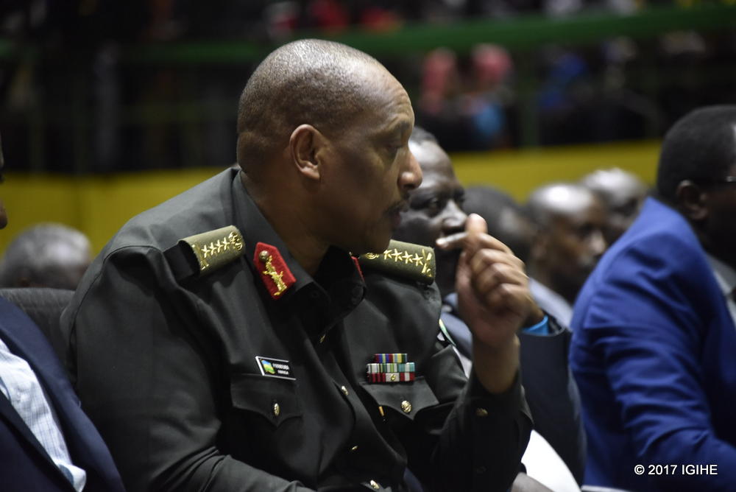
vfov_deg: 4.6
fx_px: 6137
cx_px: 368
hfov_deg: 6.9
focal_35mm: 300
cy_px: 246
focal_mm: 300
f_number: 5.6
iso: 3200
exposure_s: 1/100
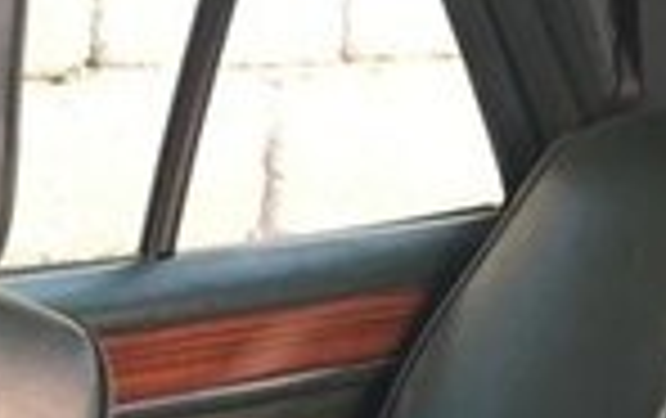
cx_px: -243
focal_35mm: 137
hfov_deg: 14.5
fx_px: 2490
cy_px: 820
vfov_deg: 9.1
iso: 32
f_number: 2.2
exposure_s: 1/33
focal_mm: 4.15
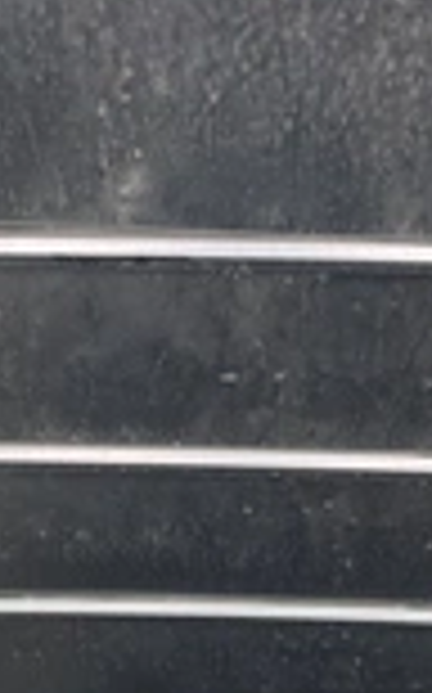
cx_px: 243
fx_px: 1510
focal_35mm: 80
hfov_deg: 16.3
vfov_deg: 25.8
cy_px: 392
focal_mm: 3
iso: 64
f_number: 1.8
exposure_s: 1/99
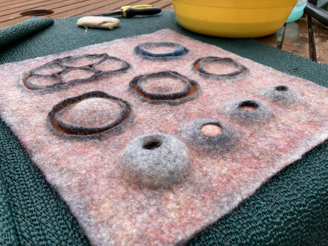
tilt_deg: -32.5
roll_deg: +0.3
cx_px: 164
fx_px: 265
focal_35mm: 28
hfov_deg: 63.4
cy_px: 123
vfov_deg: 49.7
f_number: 1.8
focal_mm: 3.99
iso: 20
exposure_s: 1/823
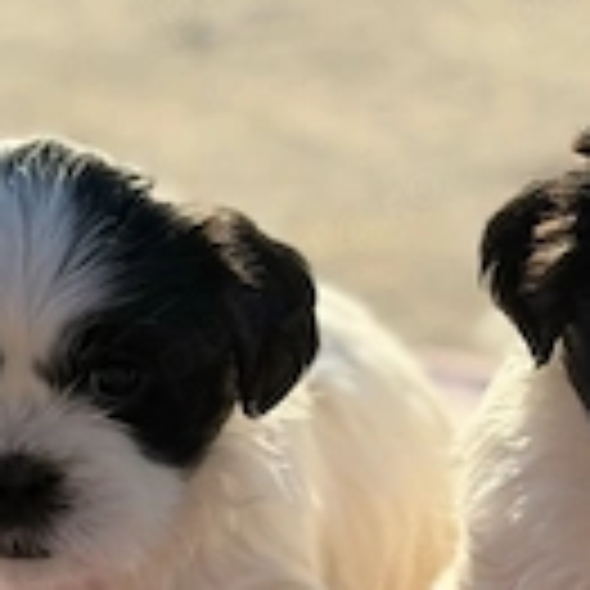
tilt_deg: -16.4
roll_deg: +3.9
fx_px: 2700
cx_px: 387
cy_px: 329
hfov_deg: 12.5
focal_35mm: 140
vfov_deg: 12.5
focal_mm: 5.96
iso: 32
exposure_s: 1/2141
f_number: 1.6
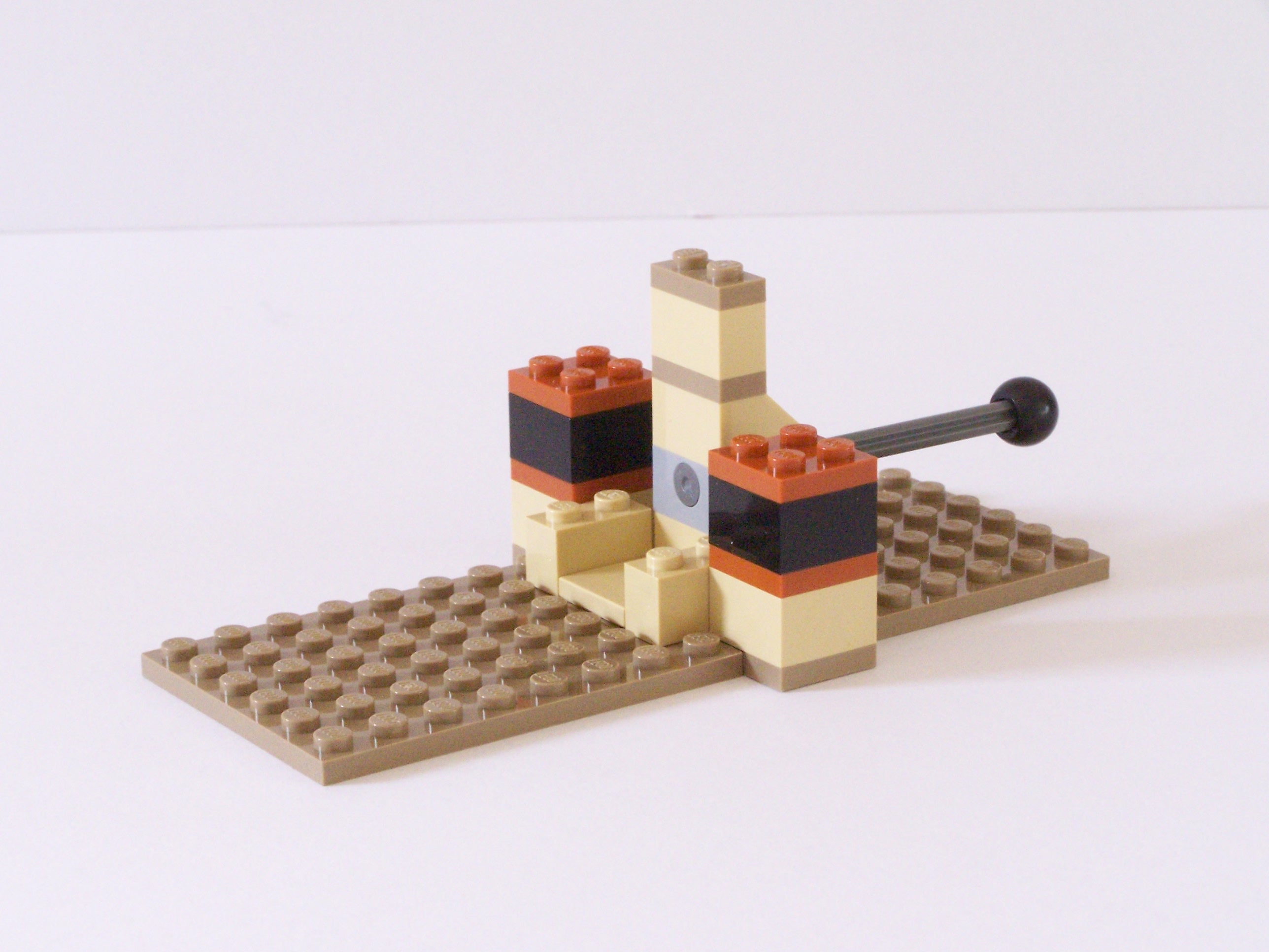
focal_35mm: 105
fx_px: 3849
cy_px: 476
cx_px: 634
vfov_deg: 14.1
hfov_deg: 18.7
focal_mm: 17.5
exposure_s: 1/15
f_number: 6.3
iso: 400
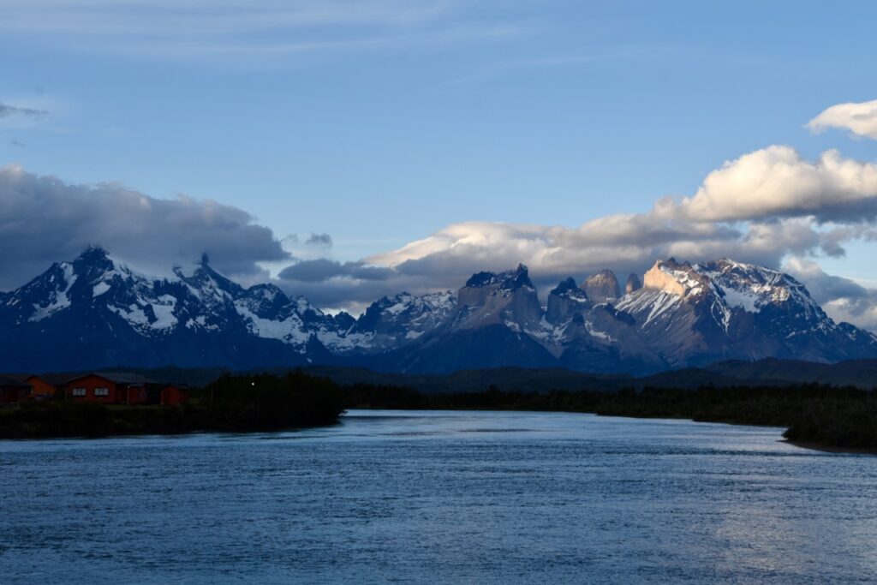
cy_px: 292
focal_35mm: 52
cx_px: 438
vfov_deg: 26.0
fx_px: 1267
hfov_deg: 38.2
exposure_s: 1/500
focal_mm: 52
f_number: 7.1
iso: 250
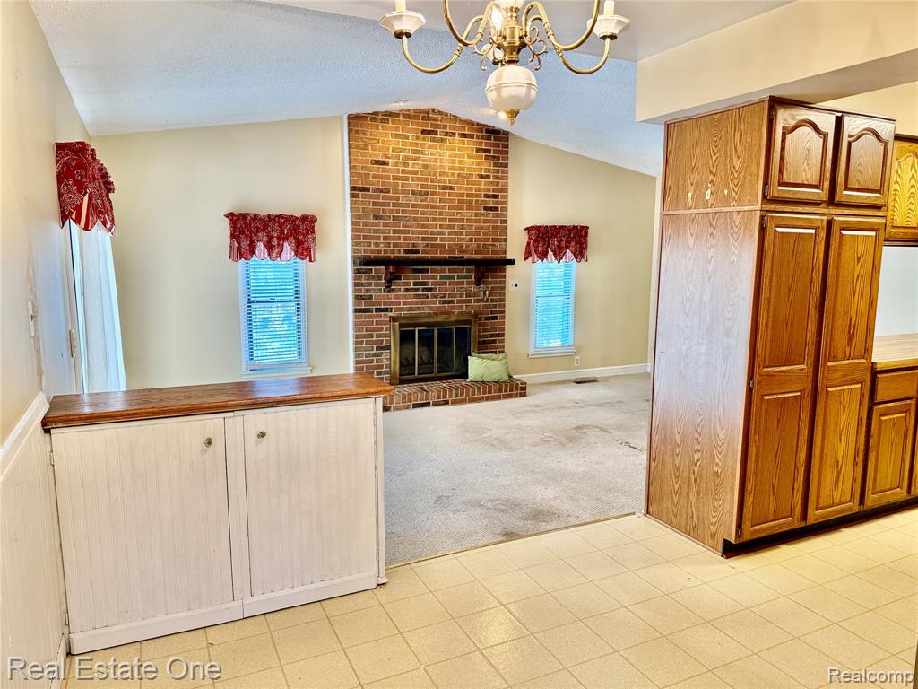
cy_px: 344
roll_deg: +0.2
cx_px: 459
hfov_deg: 71.6
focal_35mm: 24
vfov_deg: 56.8
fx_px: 636
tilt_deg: -7.4
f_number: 1.78
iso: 250
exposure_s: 1/60
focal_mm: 6.76
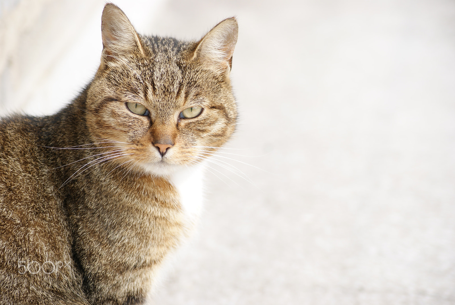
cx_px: 228
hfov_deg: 15.2
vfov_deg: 10.2
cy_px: 152
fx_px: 1708
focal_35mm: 135
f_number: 5.6
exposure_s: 1/200
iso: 100
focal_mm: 90
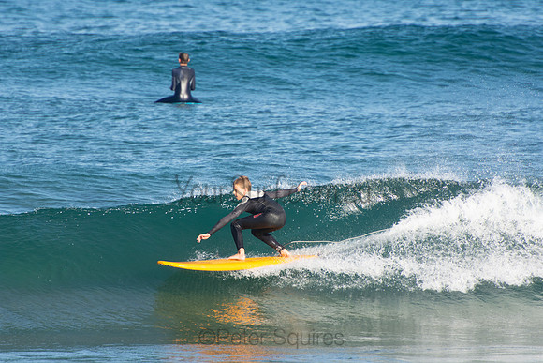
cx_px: 272
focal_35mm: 600
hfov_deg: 3.4
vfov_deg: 2.3
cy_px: 182
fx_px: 9052
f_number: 5.6
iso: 360
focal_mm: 400
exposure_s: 1/1000
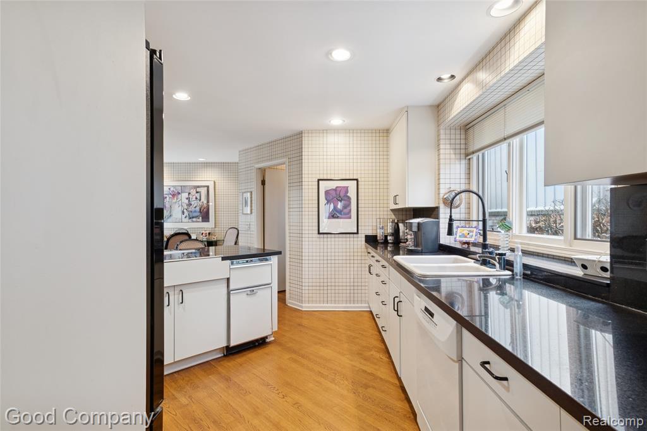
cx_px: 324
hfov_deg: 93.3
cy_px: 216
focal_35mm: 17
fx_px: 305
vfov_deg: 70.4
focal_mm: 11.5
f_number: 8
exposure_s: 1/10
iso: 400
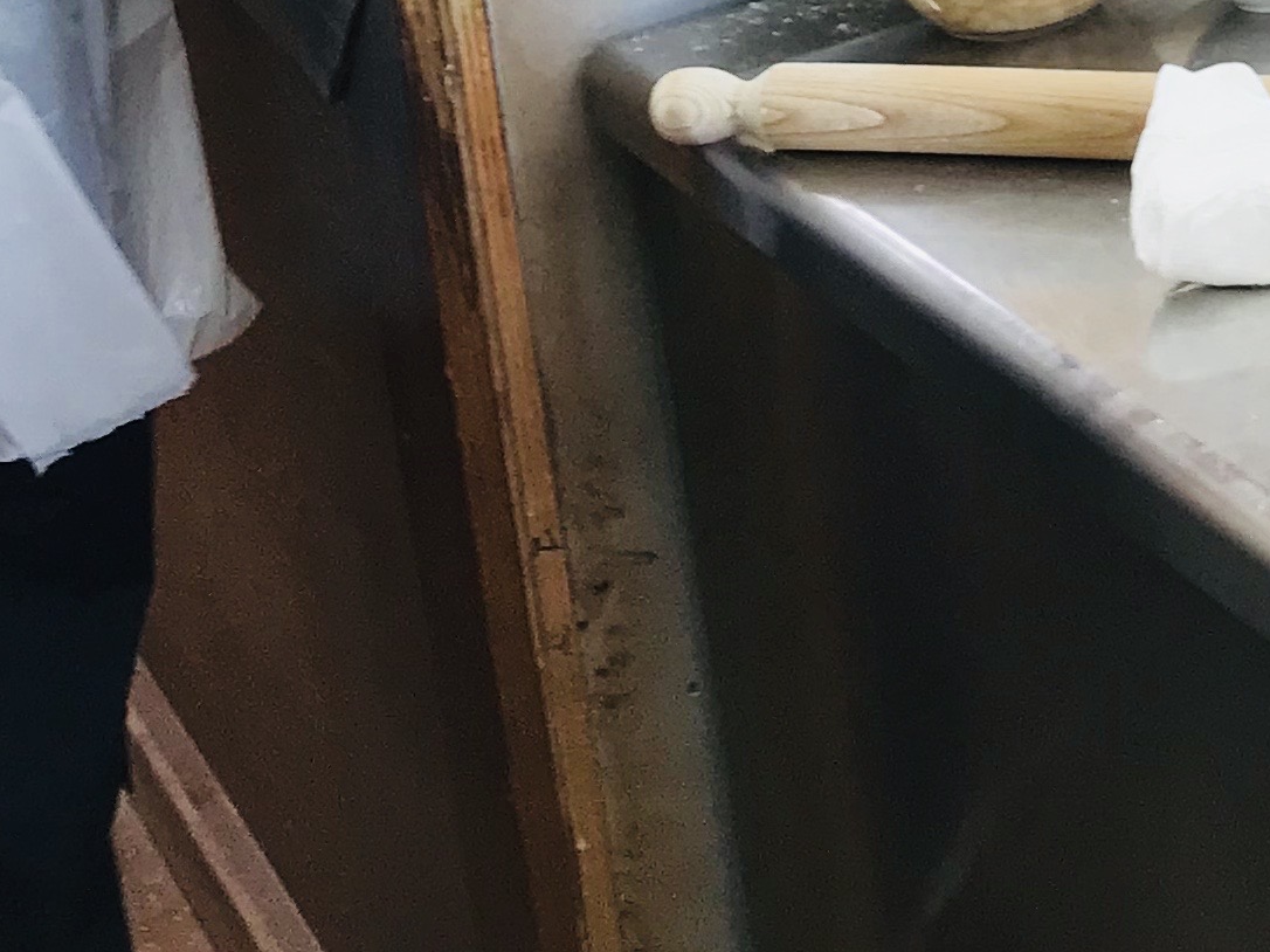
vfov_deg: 13.1
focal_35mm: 104
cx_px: 1282
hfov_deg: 18.4
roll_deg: +6.1
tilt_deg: -10.7
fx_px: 3815
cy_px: -667
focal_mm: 3.99
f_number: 1.8
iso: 25
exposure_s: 1/50
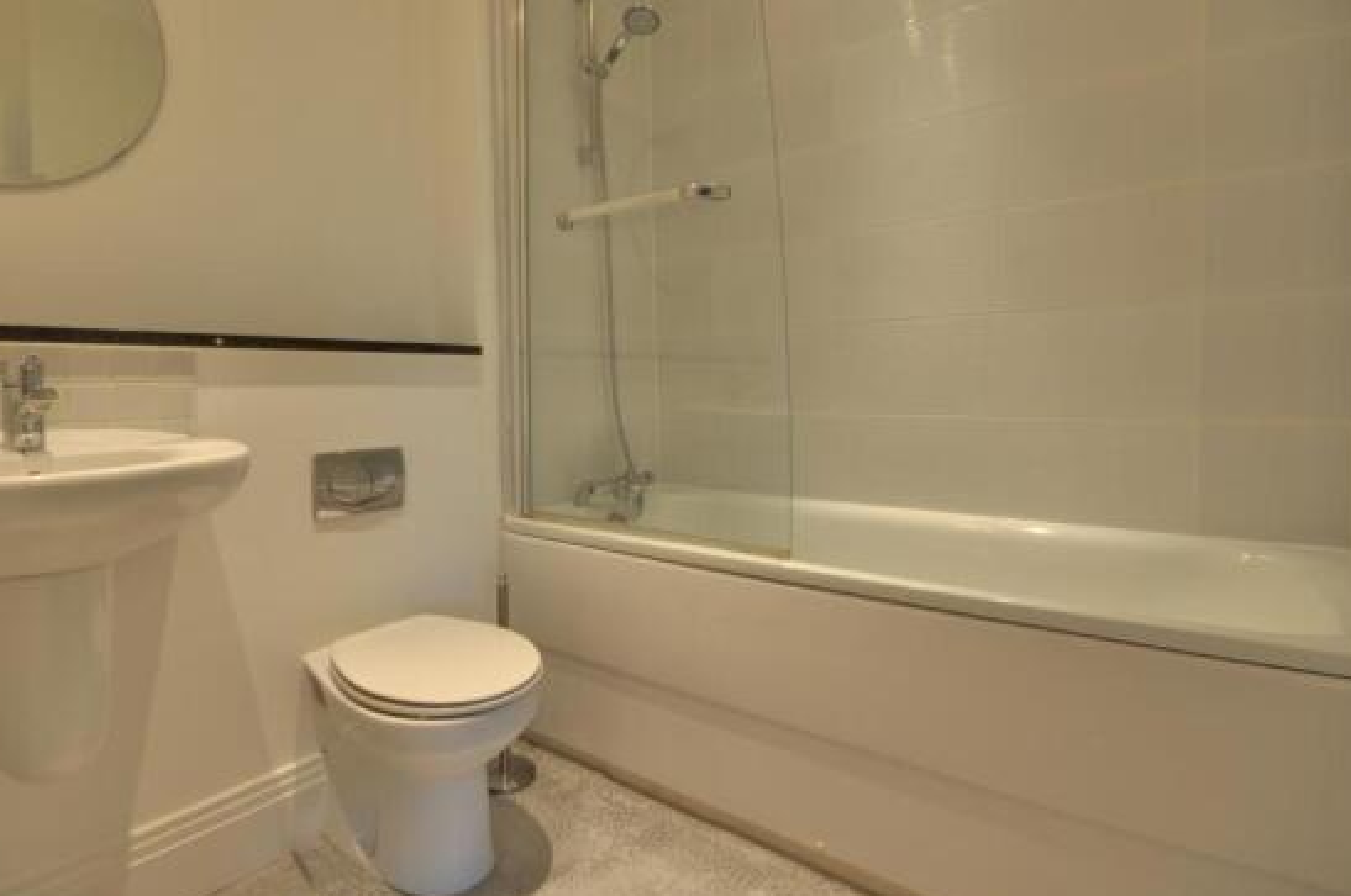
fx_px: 674
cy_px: 400
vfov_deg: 67.0
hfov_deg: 89.8
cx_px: 613
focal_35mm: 18
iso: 200
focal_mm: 10
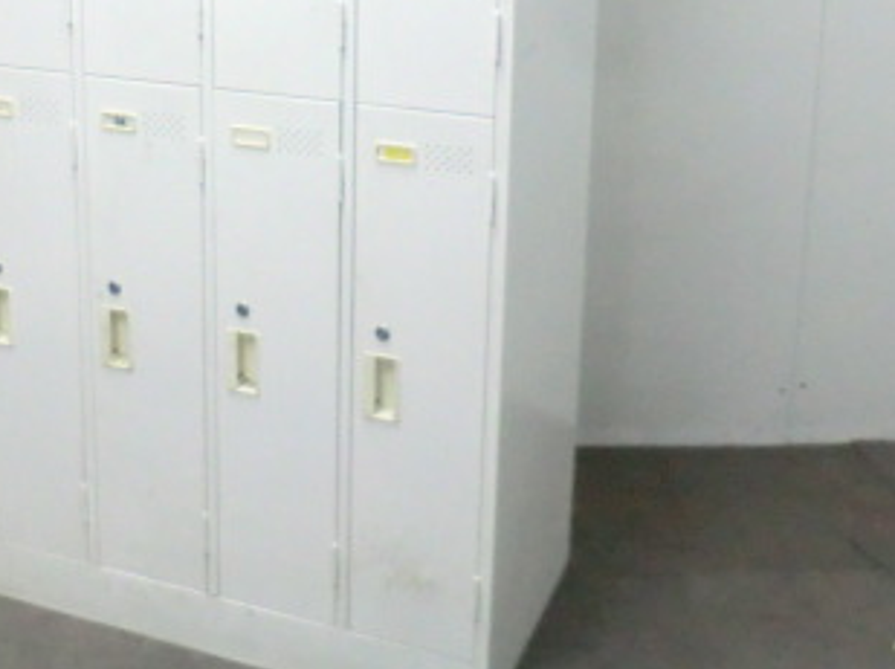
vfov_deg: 25.1
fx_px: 1446
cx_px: 264
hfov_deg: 33.9
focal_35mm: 56
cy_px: 43
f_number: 3.2
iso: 640
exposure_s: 1/60
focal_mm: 4.9
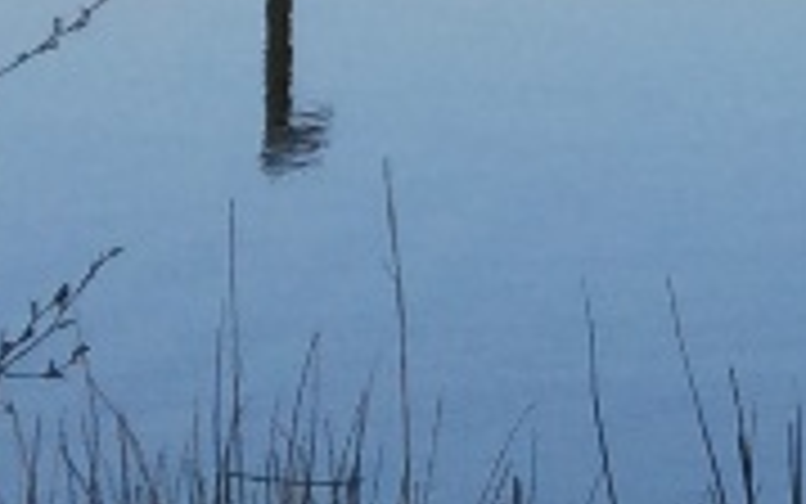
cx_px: 2263
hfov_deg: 7.9
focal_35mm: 236
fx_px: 5186
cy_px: -702
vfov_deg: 5.4
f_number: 2.2
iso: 32
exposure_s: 1/789
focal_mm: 4.15
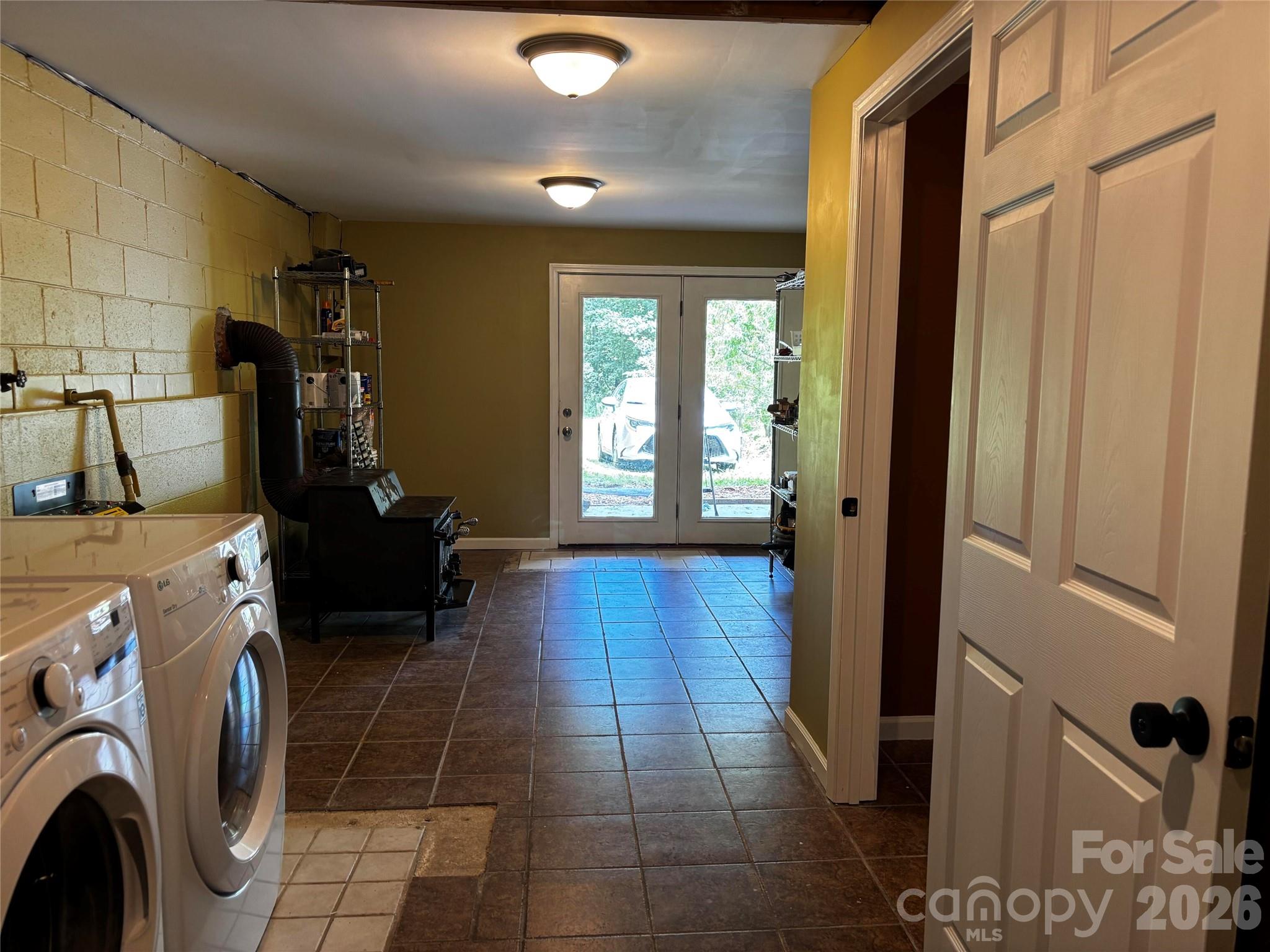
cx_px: 635
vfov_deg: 53.1
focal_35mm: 26
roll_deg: -1.1
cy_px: 476
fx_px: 954
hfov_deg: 67.3
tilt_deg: -7.1
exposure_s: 1/60
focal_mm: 5.96
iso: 125
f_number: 1.6
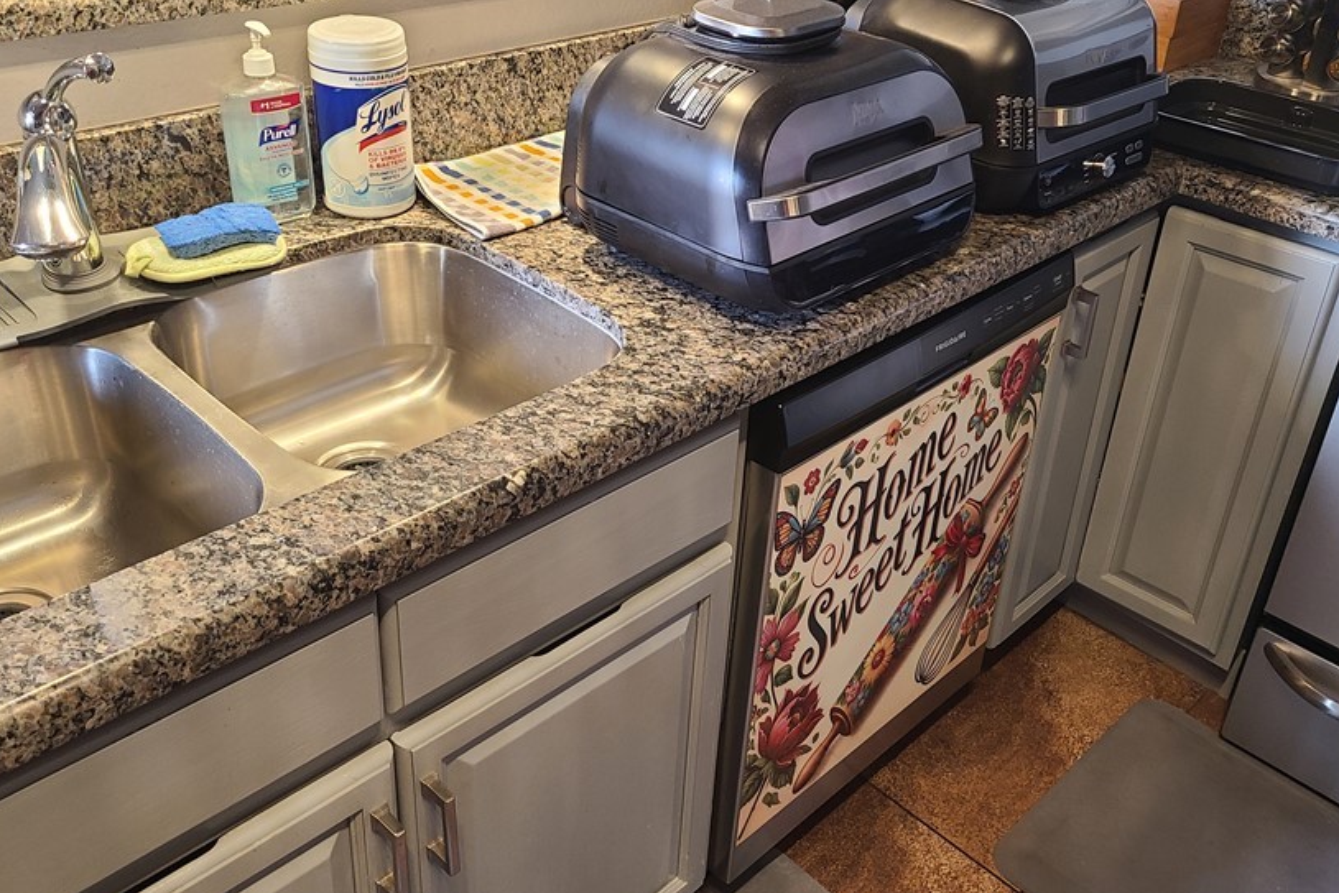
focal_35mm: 34
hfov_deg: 55.7
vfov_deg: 38.8
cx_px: 724
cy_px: 391
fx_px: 1265
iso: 250
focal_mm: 5.4
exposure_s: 1/40
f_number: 1.8
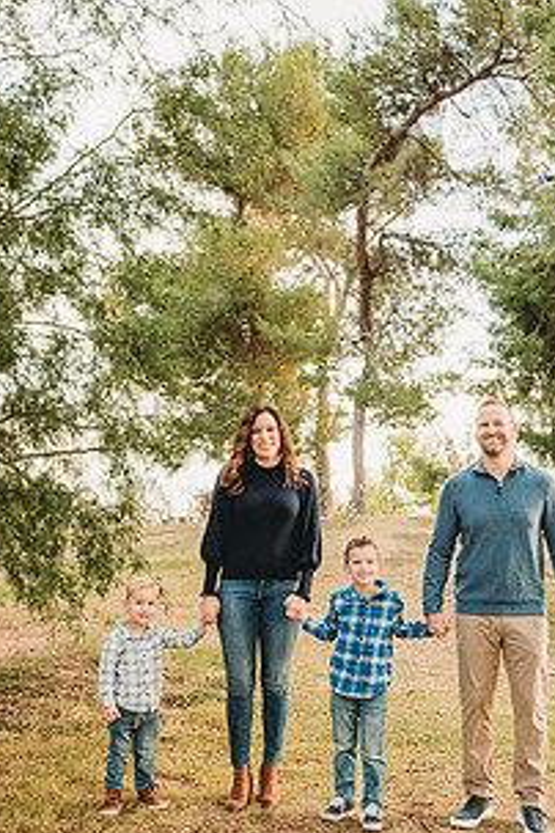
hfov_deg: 26.0
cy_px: 440
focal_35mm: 52
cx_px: 327
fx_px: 1202
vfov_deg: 38.2
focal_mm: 35
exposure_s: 1/500
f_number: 3.2
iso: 800
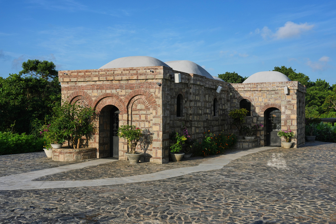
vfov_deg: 32.6
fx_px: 383
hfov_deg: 47.4
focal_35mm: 41
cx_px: 168
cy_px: 112
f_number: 8
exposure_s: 1/800
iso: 250
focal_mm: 41
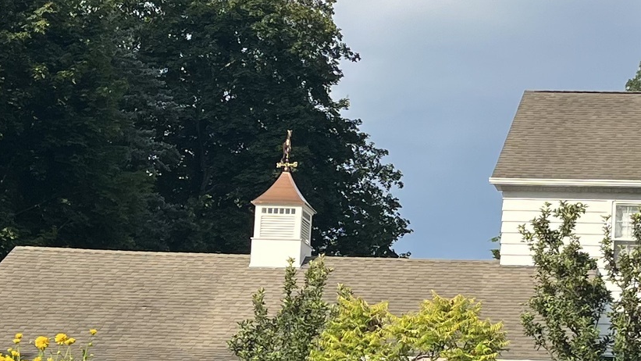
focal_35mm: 106
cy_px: 286
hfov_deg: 20.1
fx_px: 1802
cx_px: 442
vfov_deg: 11.4
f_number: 1.6
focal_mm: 5.1
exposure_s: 1/3135
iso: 50
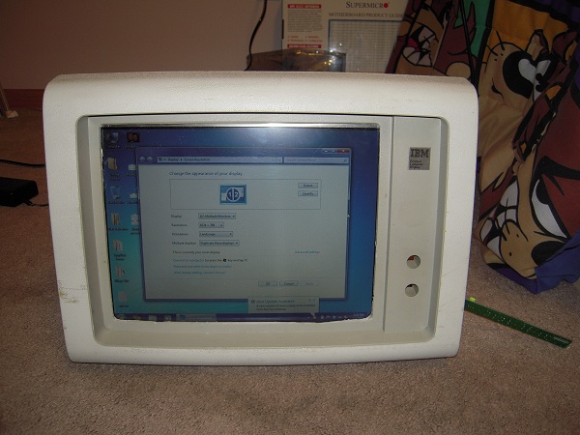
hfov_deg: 63.4
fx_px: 469
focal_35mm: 28
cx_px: 290
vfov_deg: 49.7
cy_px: 218
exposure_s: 1/25
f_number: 2.7
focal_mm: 5
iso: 100
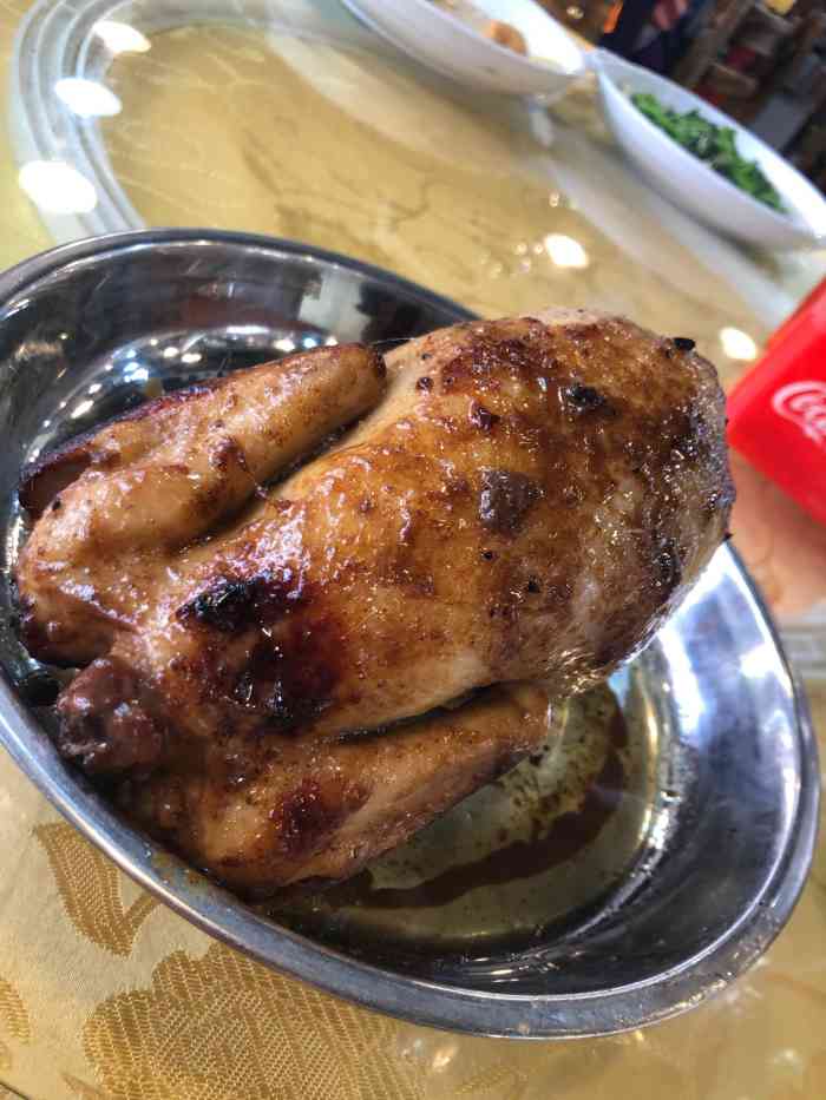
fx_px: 891
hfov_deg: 49.8
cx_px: 413
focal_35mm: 28
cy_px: 550
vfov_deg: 63.4
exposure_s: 1/20
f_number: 1.8
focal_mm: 3.99
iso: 32
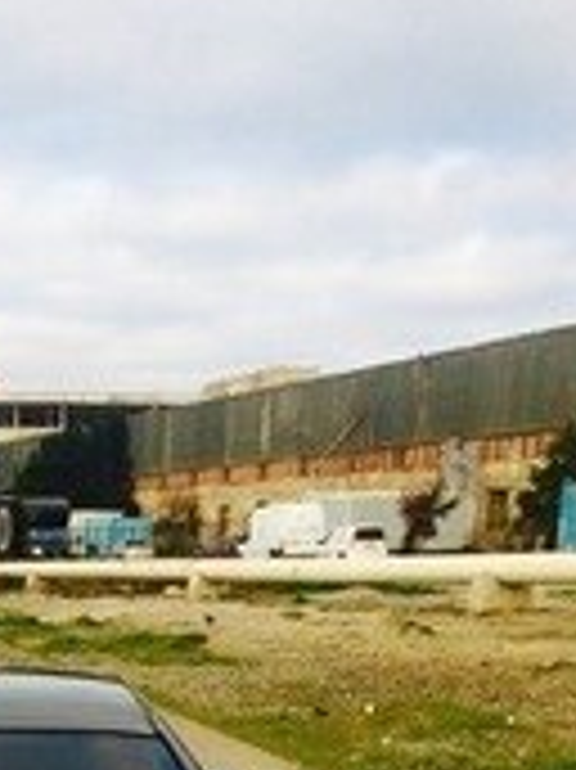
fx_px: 1866
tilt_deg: -15.1
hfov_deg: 16.6
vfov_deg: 21.1
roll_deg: -0.4
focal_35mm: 84
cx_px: -162
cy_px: 1013
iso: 32
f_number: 2.2
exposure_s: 1/414
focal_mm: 4.15
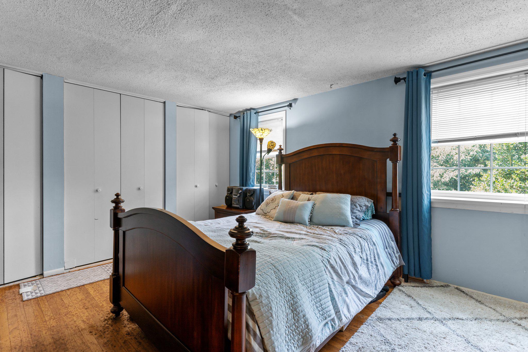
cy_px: 176
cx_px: 264
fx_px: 249
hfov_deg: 93.3
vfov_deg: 70.4
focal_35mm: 17
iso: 400
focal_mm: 17
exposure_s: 1/4
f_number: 8
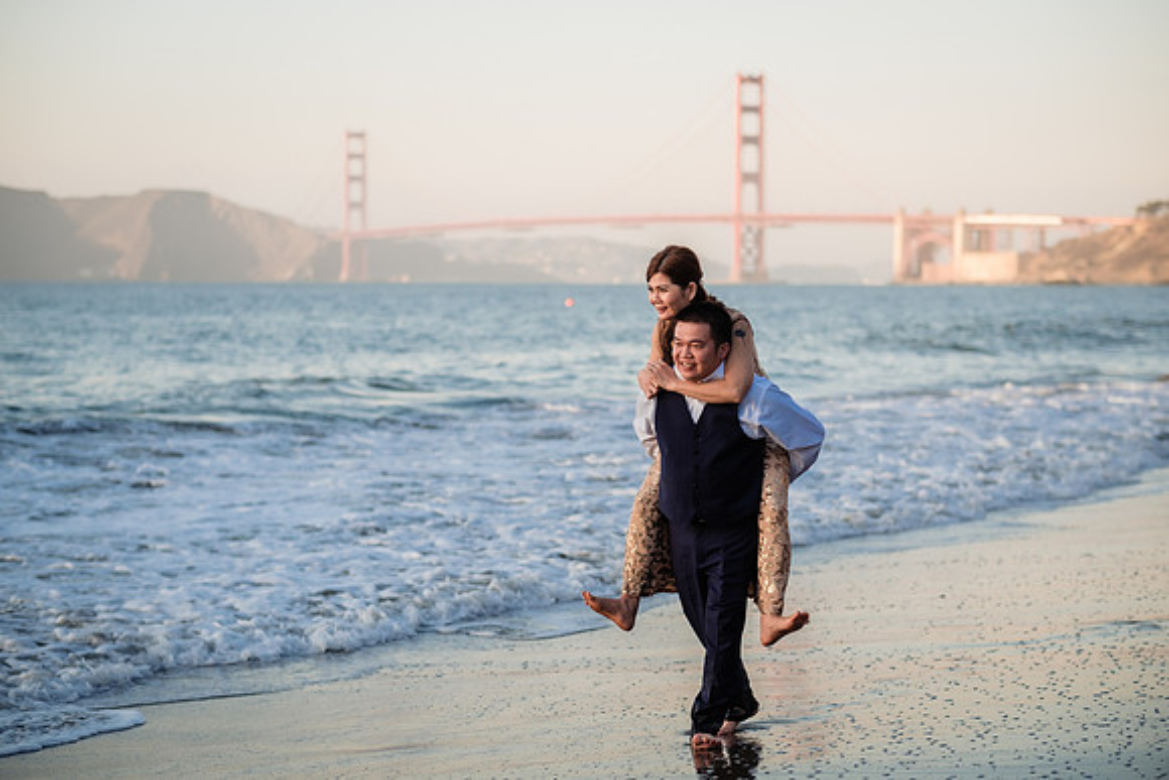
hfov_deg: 24.2
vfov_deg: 16.3
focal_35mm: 84
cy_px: 390
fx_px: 2728
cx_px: 584
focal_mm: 56
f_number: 2.2
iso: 160
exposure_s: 1/640
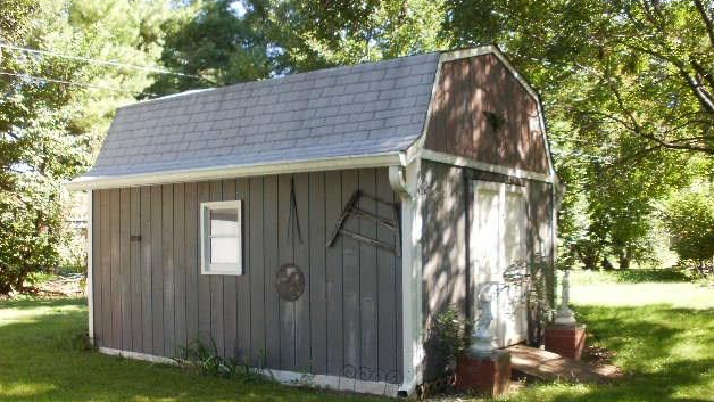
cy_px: 256
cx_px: 363
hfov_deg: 50.5
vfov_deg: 29.5
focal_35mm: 40
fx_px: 757
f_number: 3.5
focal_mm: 6.3
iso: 100
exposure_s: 1/80
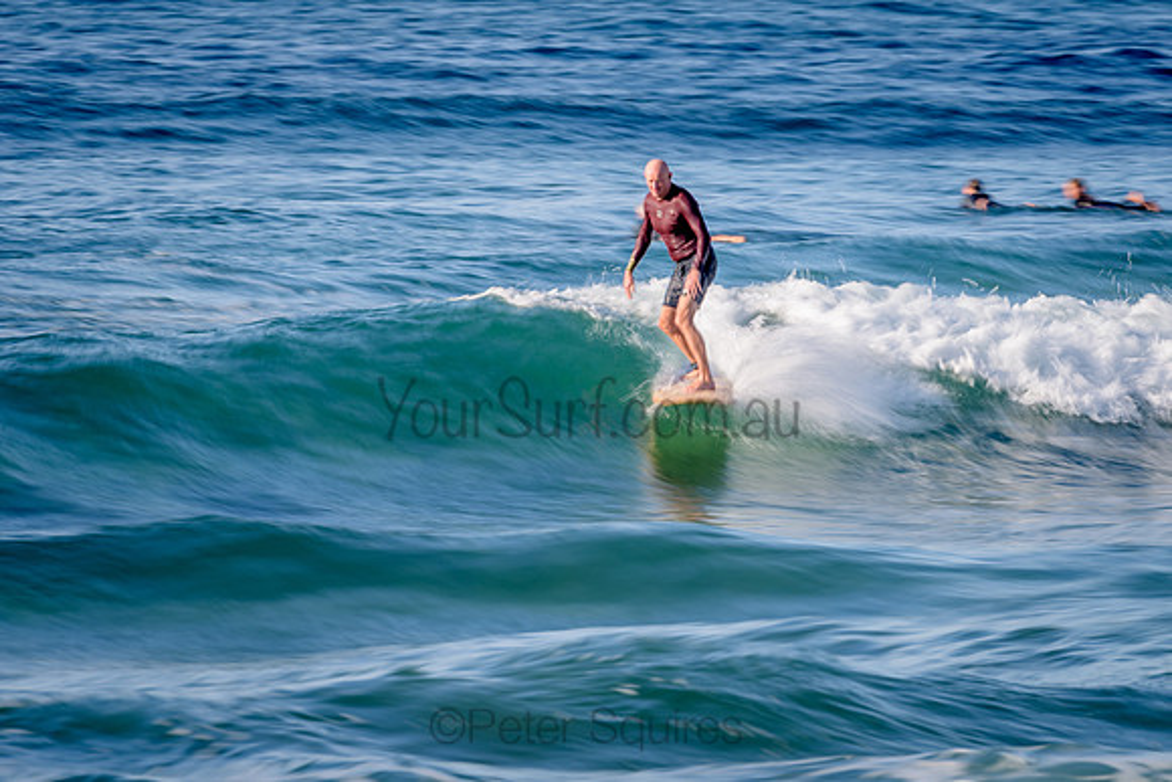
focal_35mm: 613
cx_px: 682
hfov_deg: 3.4
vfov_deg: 2.2
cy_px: 329
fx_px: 19959
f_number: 13
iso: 31
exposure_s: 1/13
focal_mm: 500
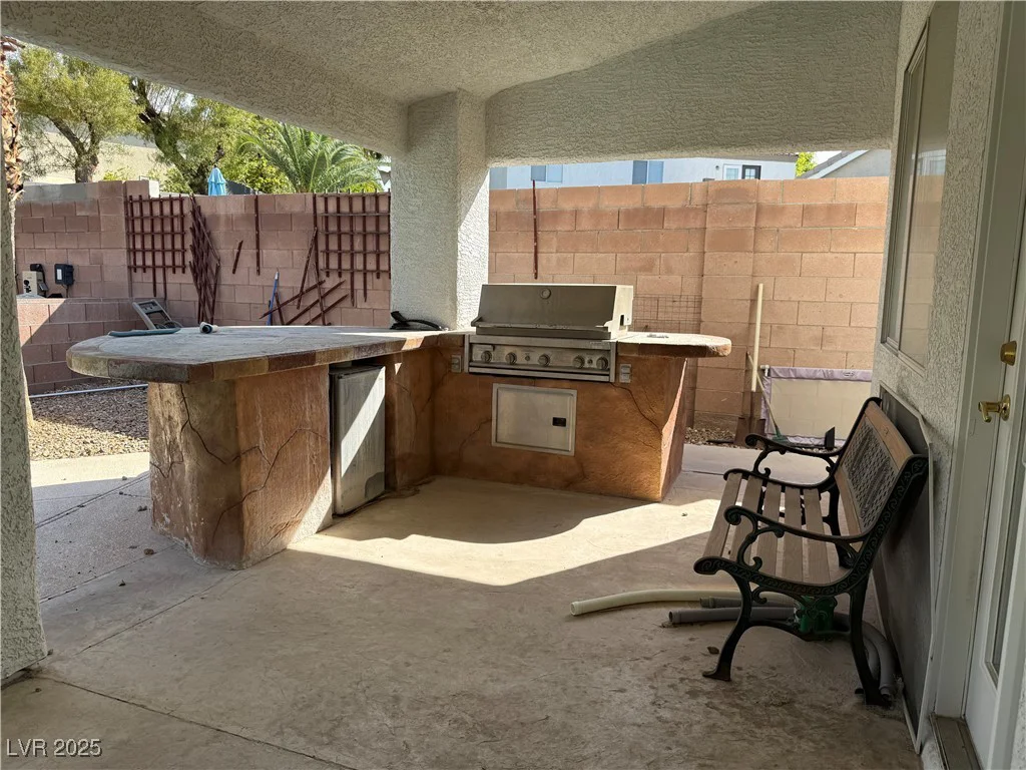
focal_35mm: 24
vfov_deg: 56.8
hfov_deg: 71.6
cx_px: 513
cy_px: 385
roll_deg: -0.8
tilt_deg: -8.0
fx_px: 711
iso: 80
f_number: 1.78
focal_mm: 6.76
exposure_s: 1/1522
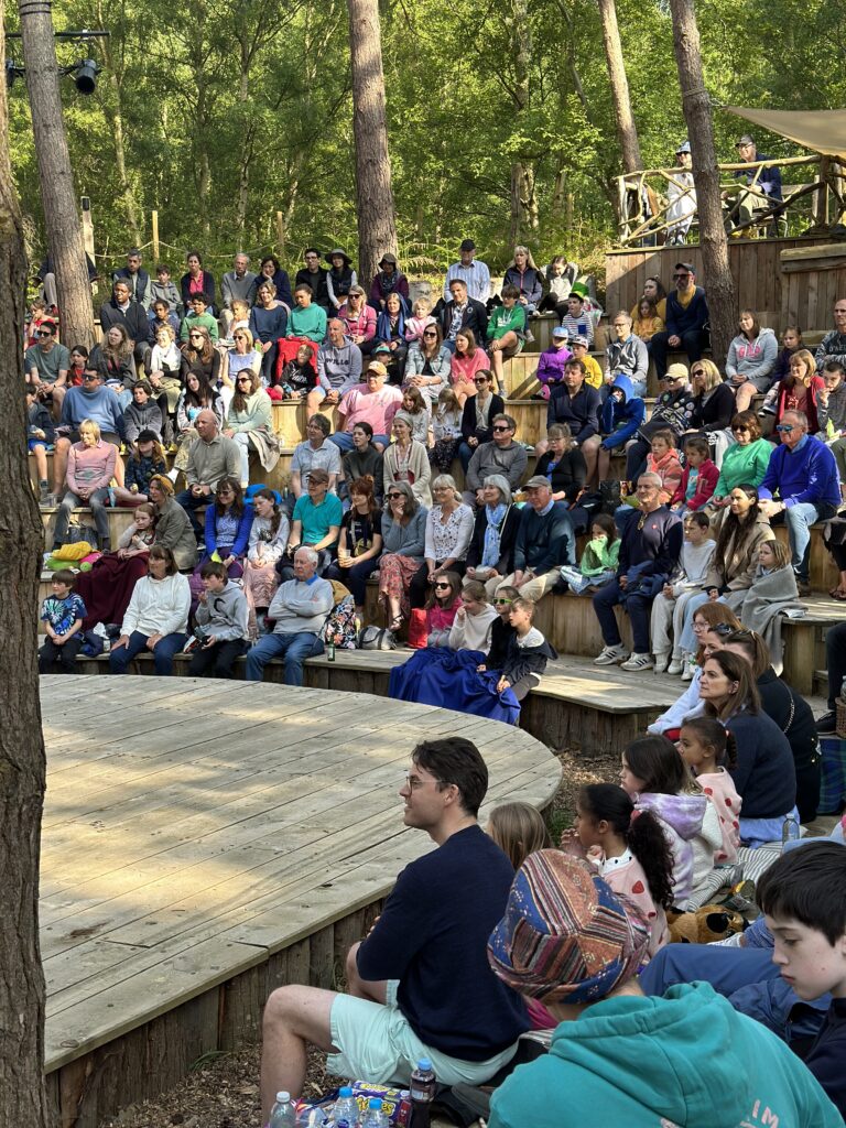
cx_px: 423
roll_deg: +0.2
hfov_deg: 30.3
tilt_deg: -5.7
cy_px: 564
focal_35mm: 48
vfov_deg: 39.7
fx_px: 1564
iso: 80
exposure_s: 1/529
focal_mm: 6.86
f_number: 1.78
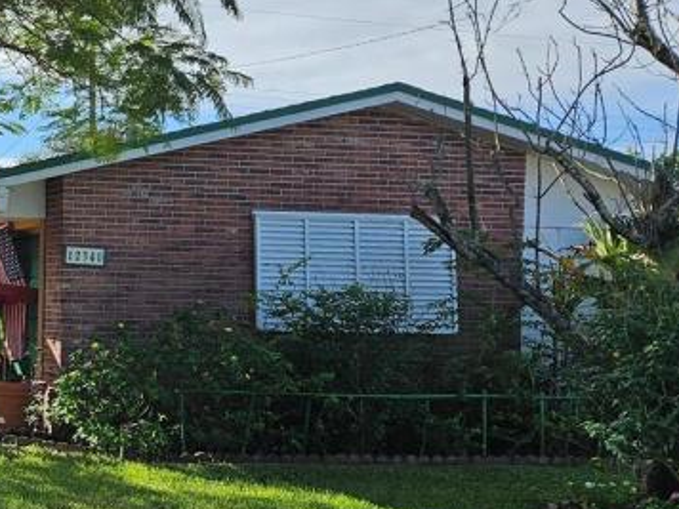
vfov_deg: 23.6
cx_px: -177
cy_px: 275
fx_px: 1216
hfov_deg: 26.9
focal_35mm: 62
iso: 32
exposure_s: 1/1584
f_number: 1.8
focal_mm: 5.4
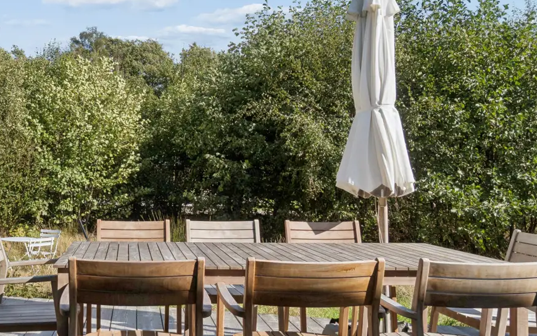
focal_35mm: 37
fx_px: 543
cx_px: 137
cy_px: 203
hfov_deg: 50.5
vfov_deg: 34.2
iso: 200
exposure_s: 1/640
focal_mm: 11
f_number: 8
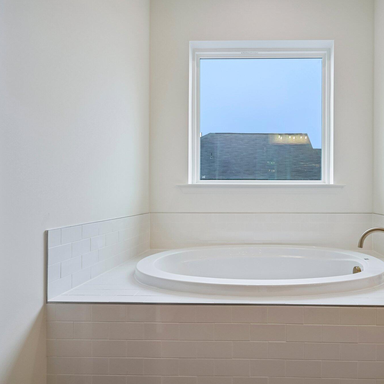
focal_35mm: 22
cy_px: 194
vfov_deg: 69.6
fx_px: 276
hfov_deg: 67.9
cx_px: 253
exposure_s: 1/40
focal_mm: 17
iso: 100
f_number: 8
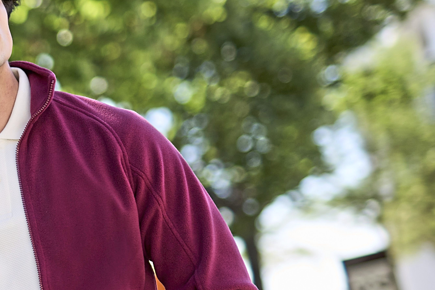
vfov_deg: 8.8
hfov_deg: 12.9
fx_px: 1873
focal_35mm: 155
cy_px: 258
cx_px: -113
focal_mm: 50
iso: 200
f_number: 1.4
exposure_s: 1/2000
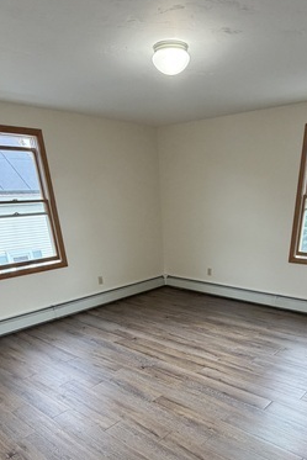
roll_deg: +0.5
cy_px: 373
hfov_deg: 49.2
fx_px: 332
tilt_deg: -29.5
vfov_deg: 63.0
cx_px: 189
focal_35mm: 26
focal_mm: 2.22
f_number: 2.2
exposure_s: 1/120
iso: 250
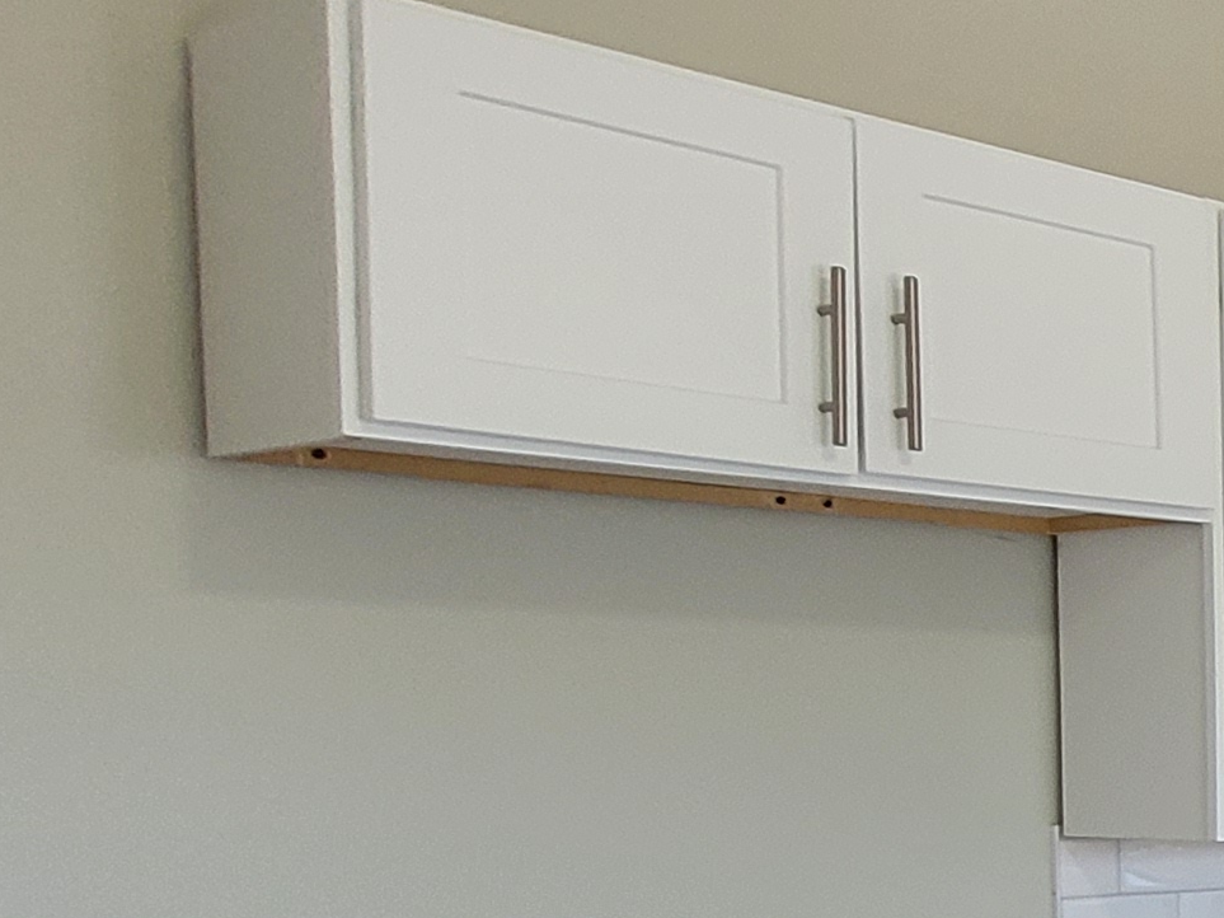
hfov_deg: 20.2
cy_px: 829
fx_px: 1909
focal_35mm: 54
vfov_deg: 26.1
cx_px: 2365
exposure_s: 1/60
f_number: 2.2
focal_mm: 1.74
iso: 100
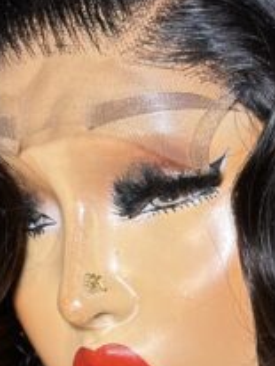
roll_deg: +12.6
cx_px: 305
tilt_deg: -6.9
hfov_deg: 7.9
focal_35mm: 186
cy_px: 242
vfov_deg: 10.6
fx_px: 1966
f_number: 1.78
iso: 80
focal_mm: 6.86
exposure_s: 1/529
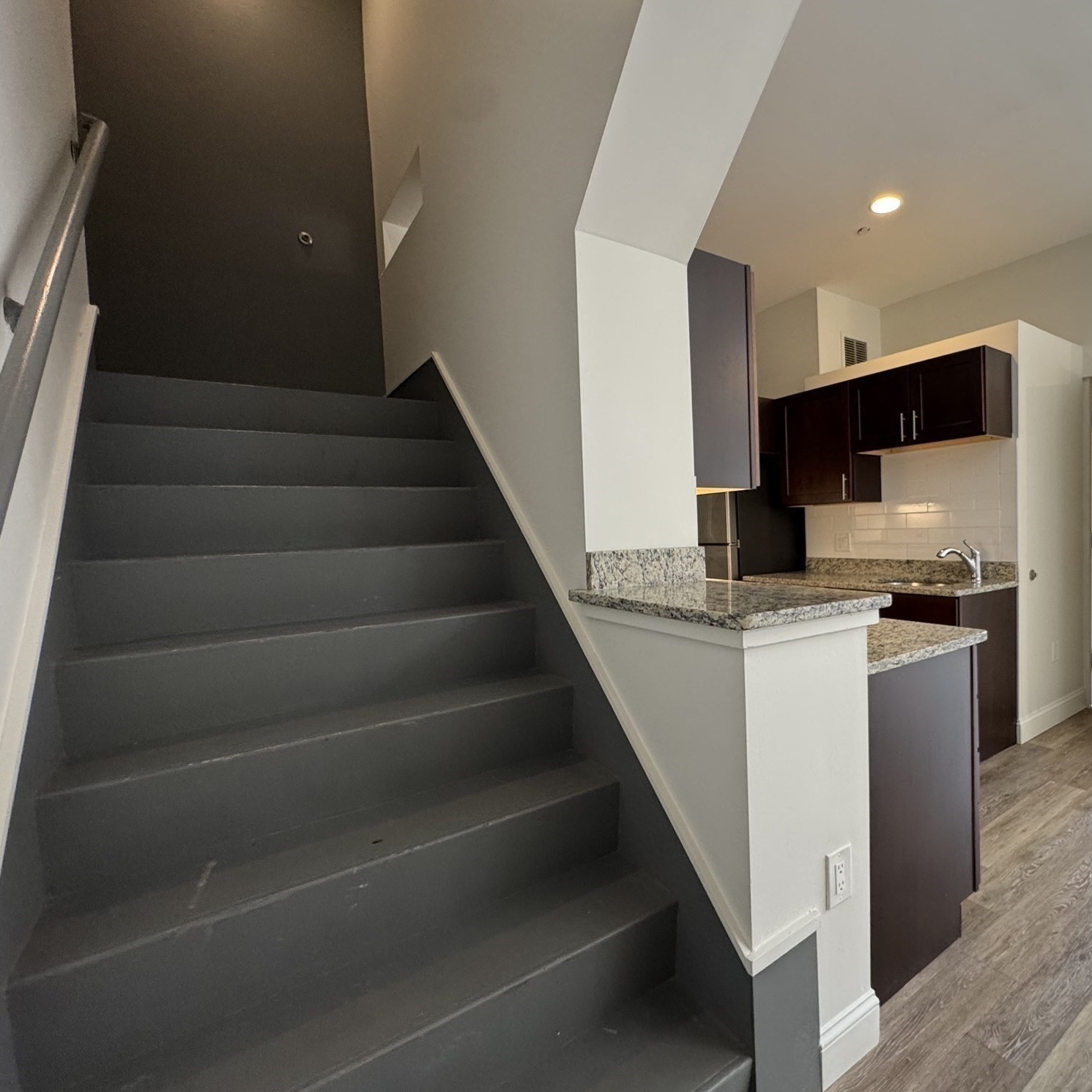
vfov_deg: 84.0
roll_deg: +1.8
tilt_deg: -1.9
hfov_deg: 81.6
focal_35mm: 17
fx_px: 607
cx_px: 714
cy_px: 551
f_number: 2.2
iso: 250
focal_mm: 2.22
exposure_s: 1/60
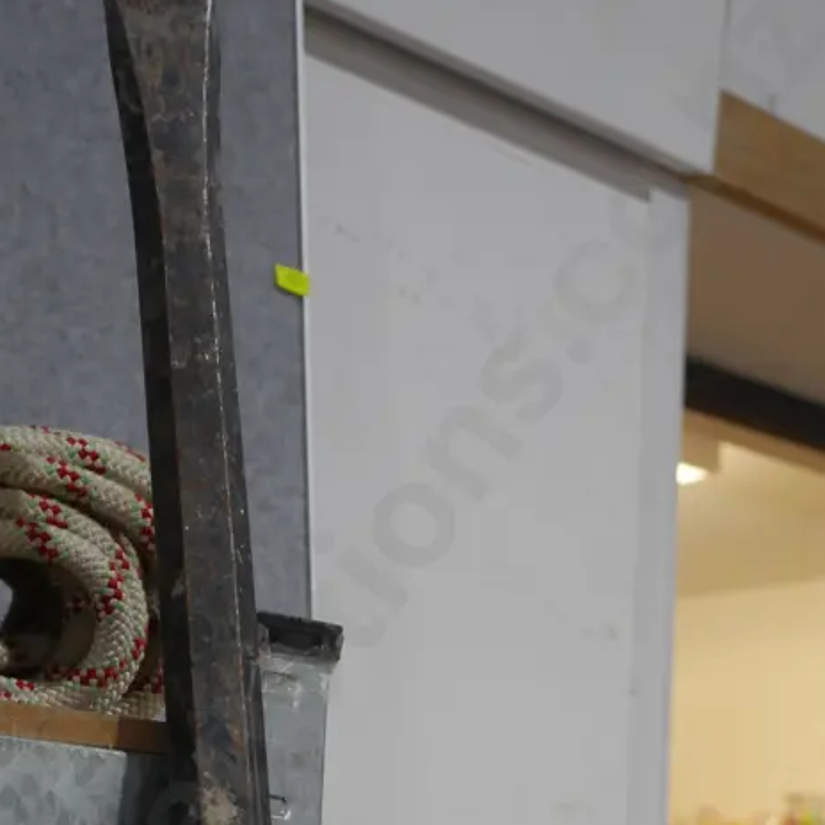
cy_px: 736
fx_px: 2103
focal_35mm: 78
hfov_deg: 22.1
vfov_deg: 21.7
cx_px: 253
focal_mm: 20
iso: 640
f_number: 4.4
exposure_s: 1/60
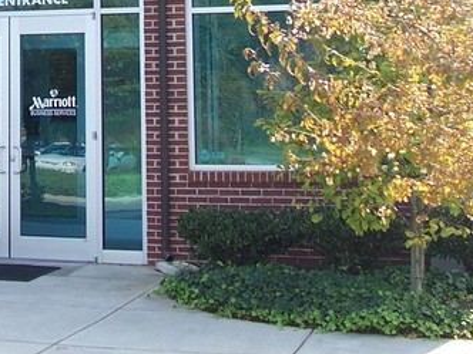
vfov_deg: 15.5
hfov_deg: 20.5
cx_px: -51
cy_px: -92
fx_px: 1243
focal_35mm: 91
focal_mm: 6
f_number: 2.8
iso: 80
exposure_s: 1/350
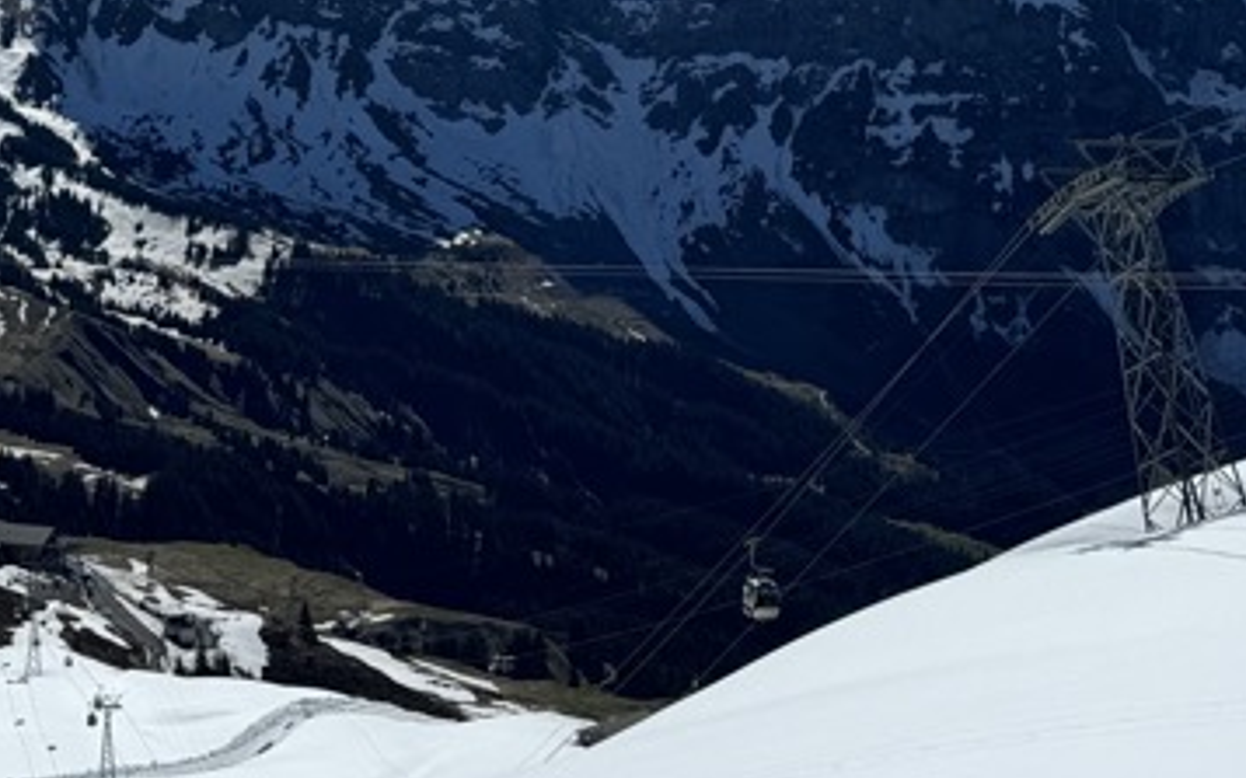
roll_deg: -1.4
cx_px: 297
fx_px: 2479
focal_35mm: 73
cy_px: -311
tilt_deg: +2.7
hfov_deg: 27.8
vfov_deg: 16.6
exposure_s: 1/12346
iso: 80
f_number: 1.78
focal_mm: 6.76
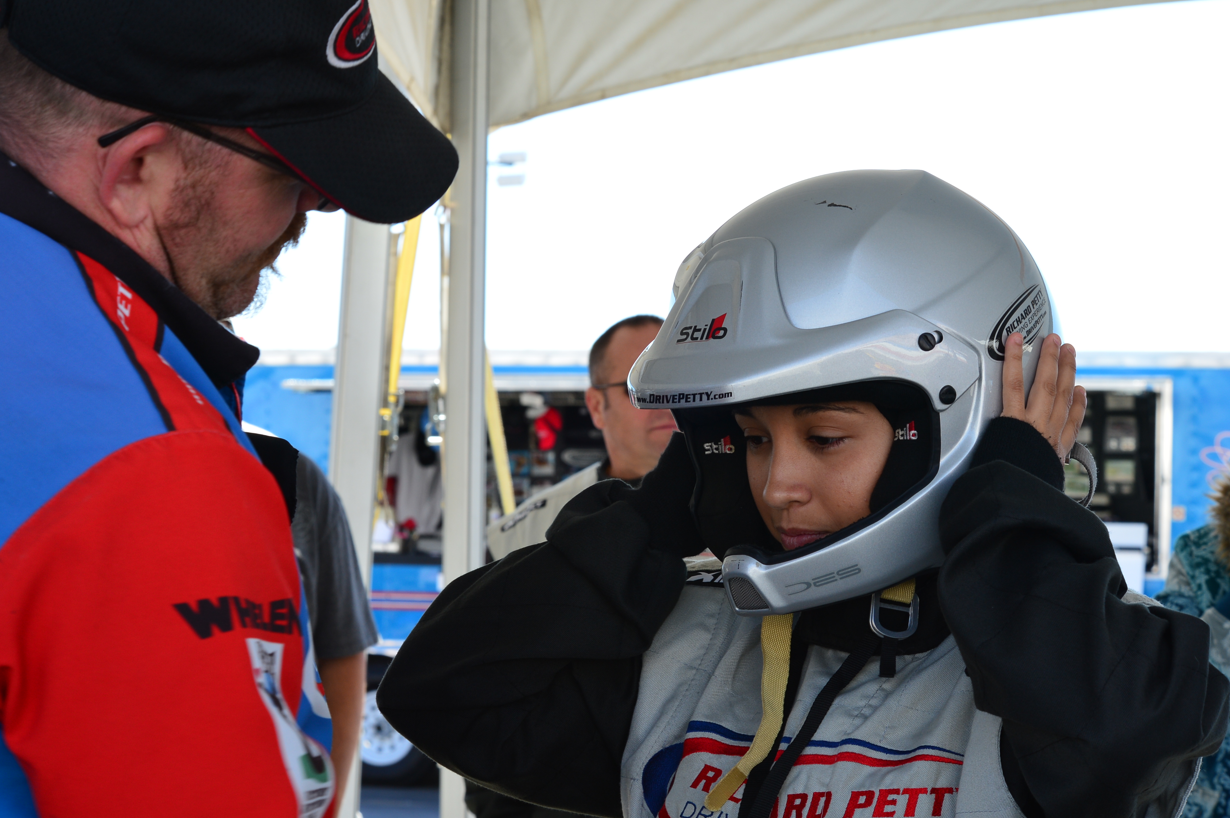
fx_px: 2901
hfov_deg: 23.9
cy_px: 427
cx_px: 617
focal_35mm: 85
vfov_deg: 16.0
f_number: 14
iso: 500
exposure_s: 1/100
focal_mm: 80
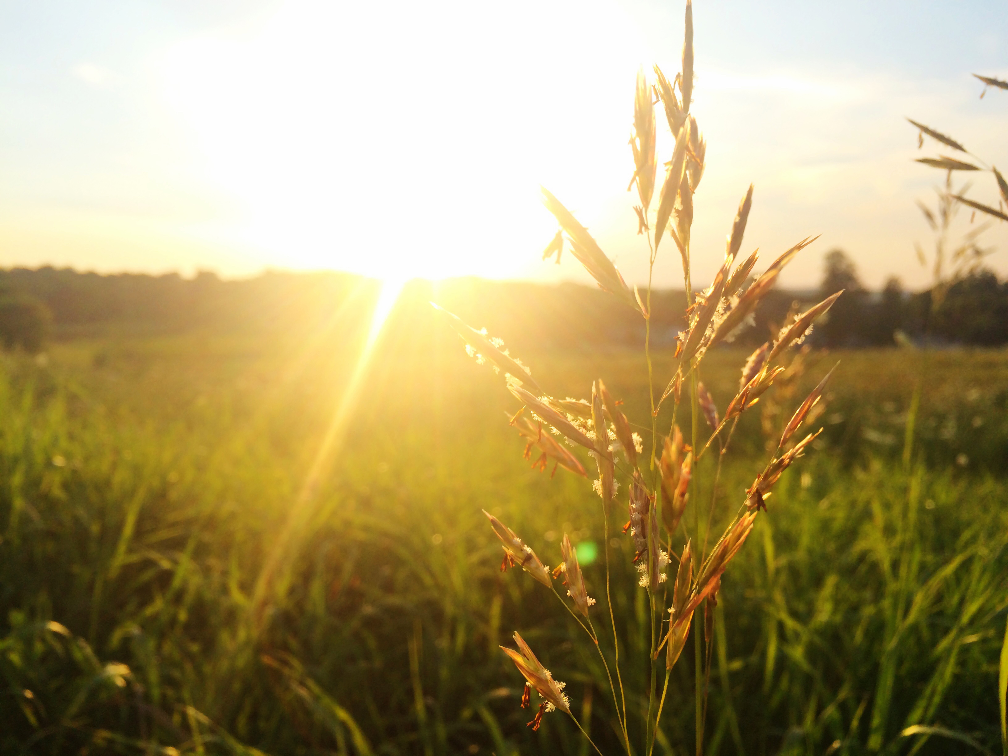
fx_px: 844
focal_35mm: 29
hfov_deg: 61.7
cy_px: 378
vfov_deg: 48.2
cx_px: 504
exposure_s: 1/1109
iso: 32
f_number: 2.2
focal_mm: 4.15
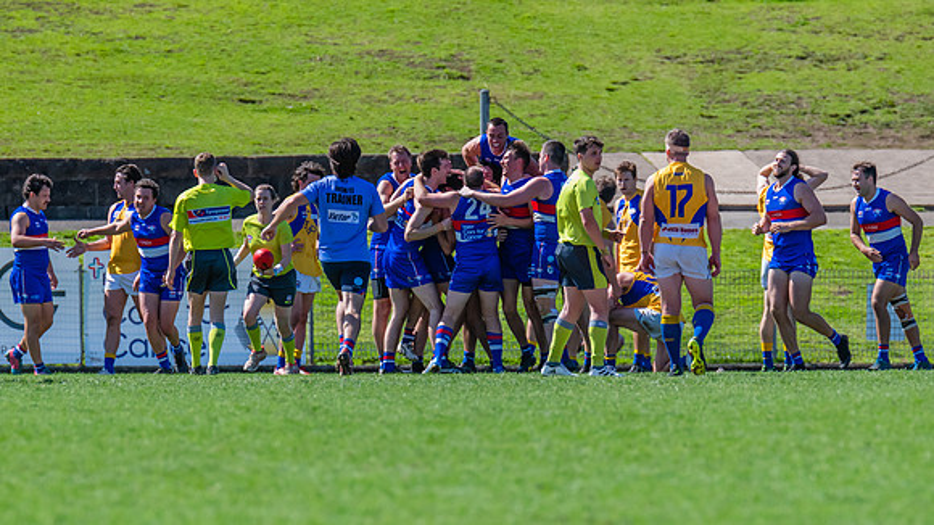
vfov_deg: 2.0
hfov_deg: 3.6
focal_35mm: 606
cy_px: 257
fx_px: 15013
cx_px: 411
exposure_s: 1/2000
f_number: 5.6
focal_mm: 420
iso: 800
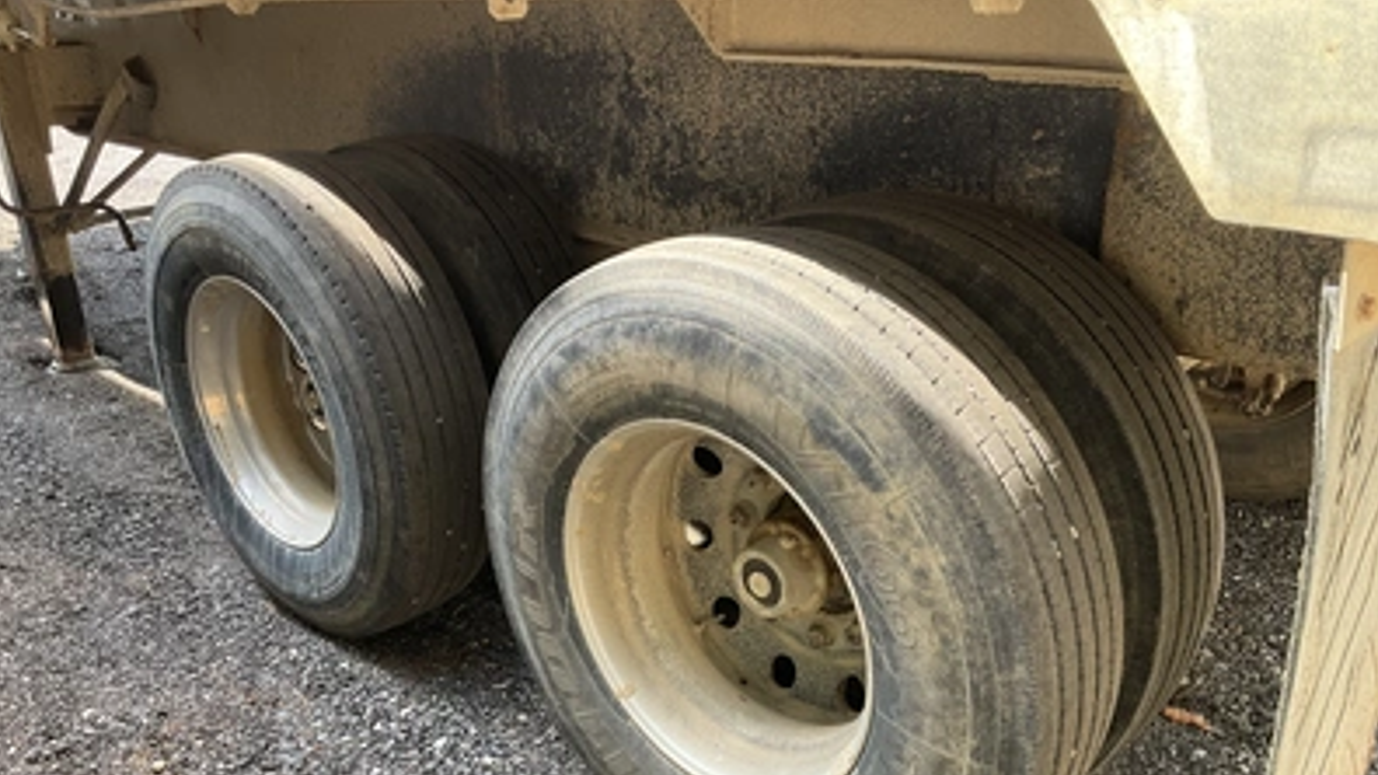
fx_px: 1169
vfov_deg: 36.3
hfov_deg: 61.0
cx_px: 684
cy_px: 520
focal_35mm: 32
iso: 50
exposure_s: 1/122
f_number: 1.8
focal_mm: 3
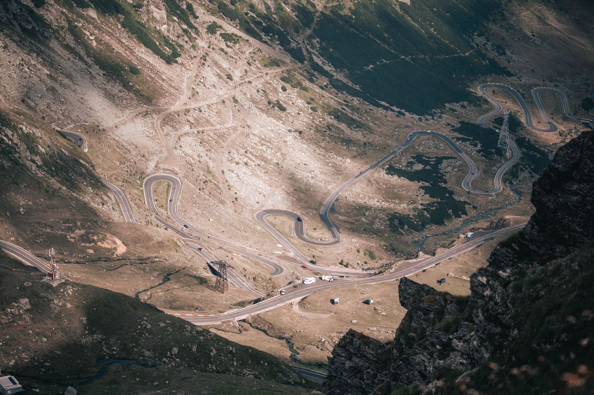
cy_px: 198
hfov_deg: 19.5
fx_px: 1731
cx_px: 297
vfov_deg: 13.0
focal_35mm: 105
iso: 160
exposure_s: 1/1250
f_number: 2.8
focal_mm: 105
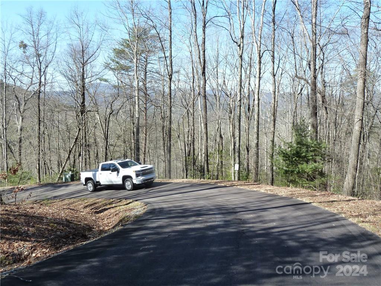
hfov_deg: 56.8
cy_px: 143
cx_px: 190
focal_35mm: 32
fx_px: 352
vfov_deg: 44.2
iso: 125
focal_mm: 5.3
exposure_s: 1/200
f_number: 4
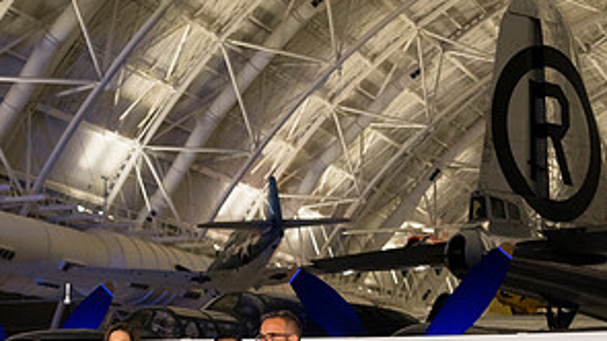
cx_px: 302
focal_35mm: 83
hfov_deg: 25.6
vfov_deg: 14.2
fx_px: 1336
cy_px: 403
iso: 1250
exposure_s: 1/200
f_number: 2.8
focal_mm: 35
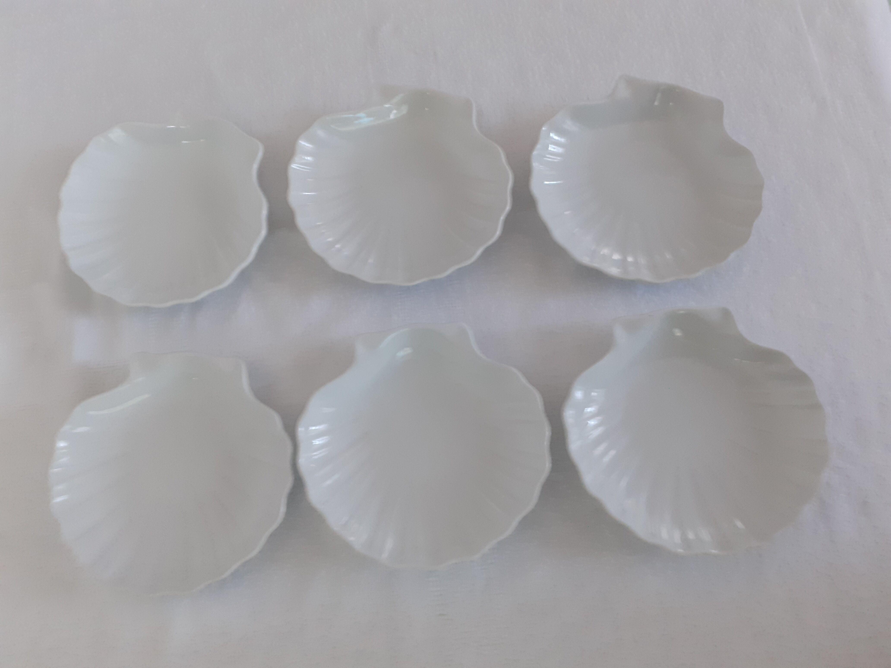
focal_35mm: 27
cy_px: 334
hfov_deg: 65.3
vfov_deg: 51.4
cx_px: 446
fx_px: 695
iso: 200
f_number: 1.9
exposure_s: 1/25
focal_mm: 3.6
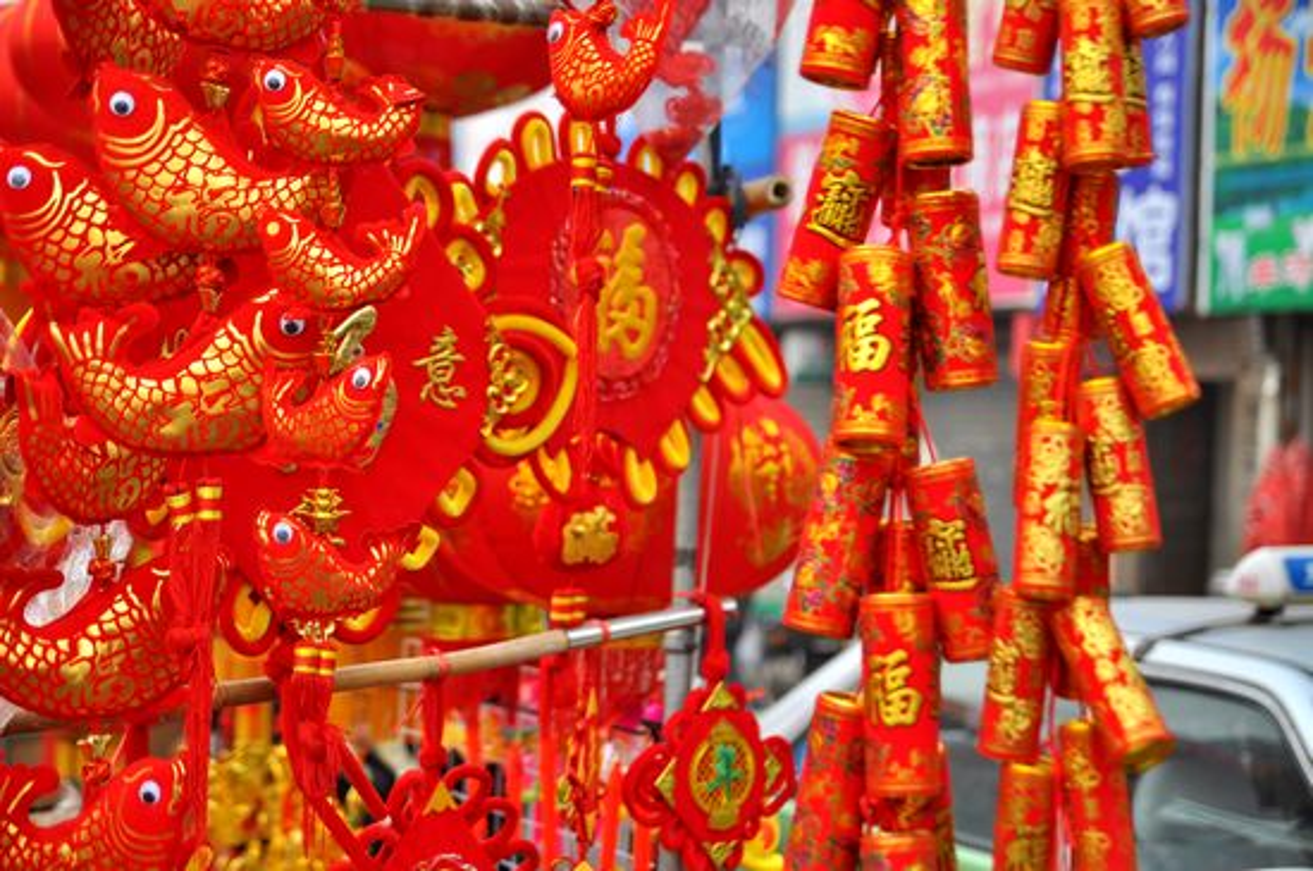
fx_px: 1748
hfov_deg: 41.2
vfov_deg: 28.0
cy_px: 436
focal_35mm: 48
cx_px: 656
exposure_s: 1/250
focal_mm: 32
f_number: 2.8
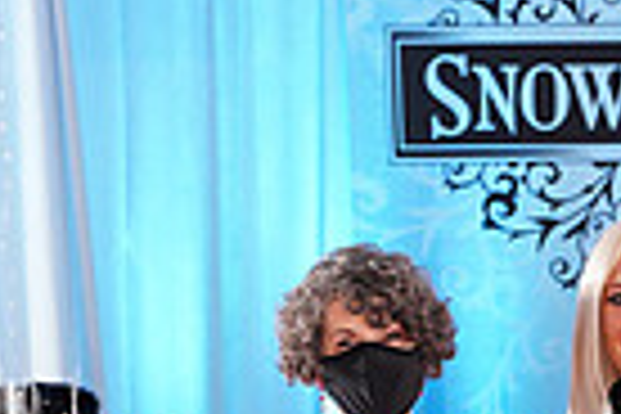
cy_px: 740
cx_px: 936
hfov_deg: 11.1
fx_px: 3072
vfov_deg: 7.5
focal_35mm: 178
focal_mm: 42.5
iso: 1600
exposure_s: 1/200
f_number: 3.5
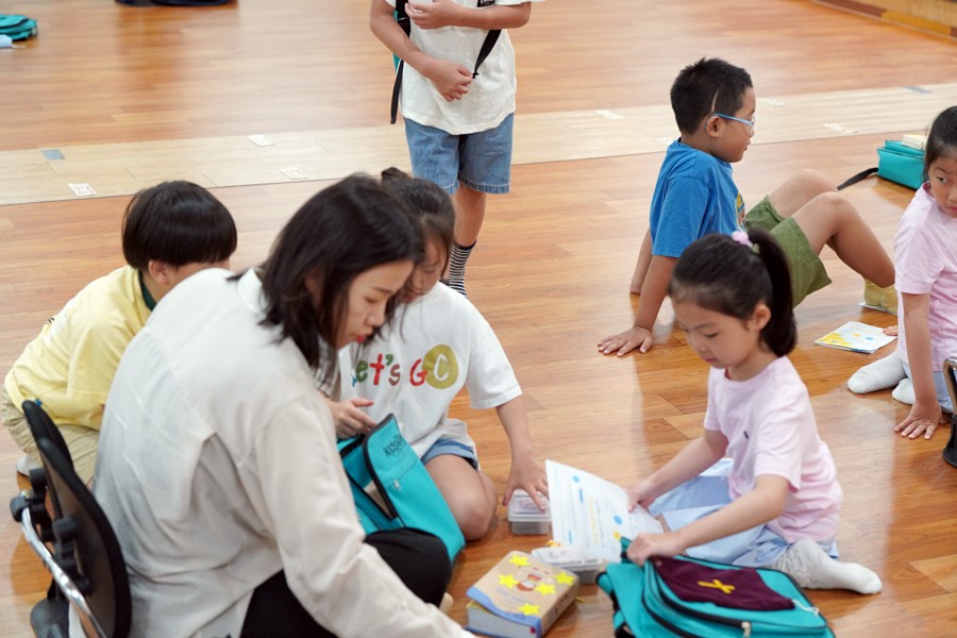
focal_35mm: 70
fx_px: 1861
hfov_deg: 28.8
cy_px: 319
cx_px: 478
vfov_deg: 19.5
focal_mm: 70
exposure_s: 1/160
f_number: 4
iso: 2500
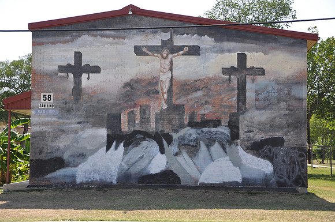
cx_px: 168
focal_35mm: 68
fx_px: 627
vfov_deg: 20.1
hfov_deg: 29.9
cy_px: 111
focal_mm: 45
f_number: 5.6
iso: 200
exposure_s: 1/125
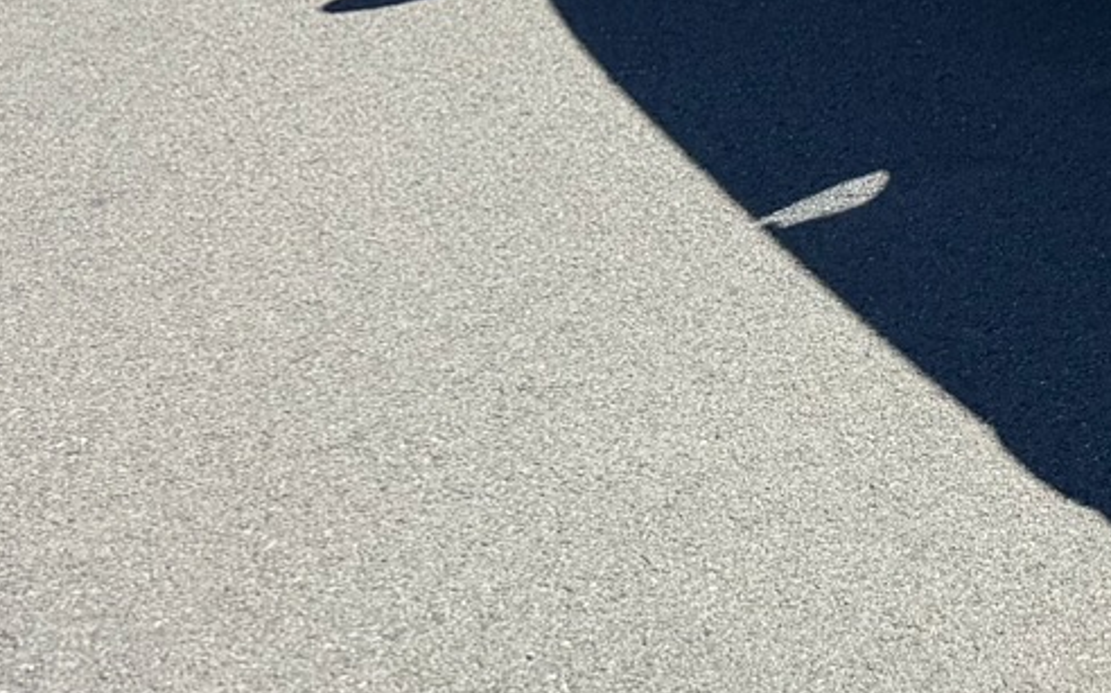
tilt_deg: -11.4
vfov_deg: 11.6
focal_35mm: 106
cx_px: 2080
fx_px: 3208
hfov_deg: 16.2
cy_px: -442
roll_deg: +1.0
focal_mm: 6.76
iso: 80
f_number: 1.78
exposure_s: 1/2110
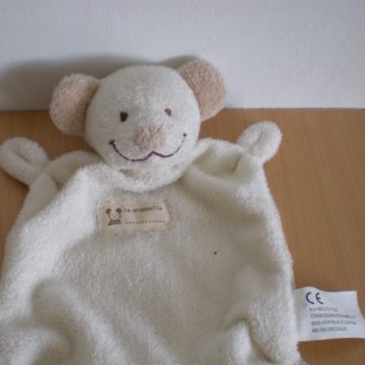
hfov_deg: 31.6
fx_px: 644
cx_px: 156
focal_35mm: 54
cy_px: 231
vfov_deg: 31.5
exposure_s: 1/60
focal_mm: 6.3
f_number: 3.1
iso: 131
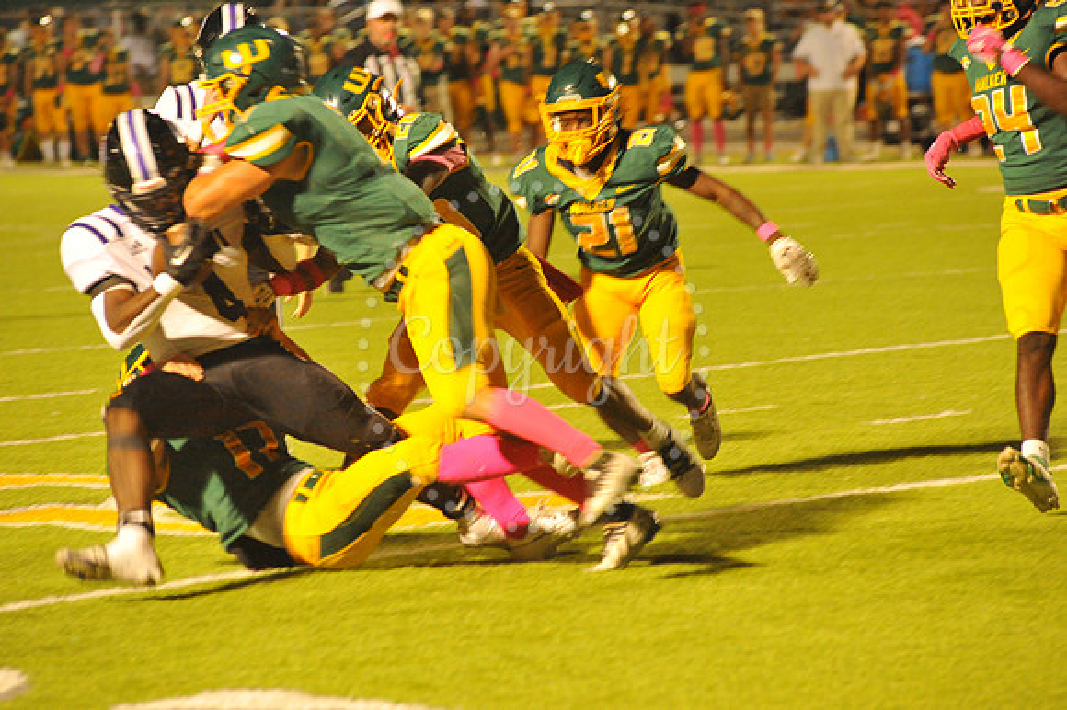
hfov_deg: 10.3
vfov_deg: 6.9
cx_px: 534
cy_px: 355
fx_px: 5924
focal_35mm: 200
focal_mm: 200
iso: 6400
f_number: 5.6
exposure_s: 1/160
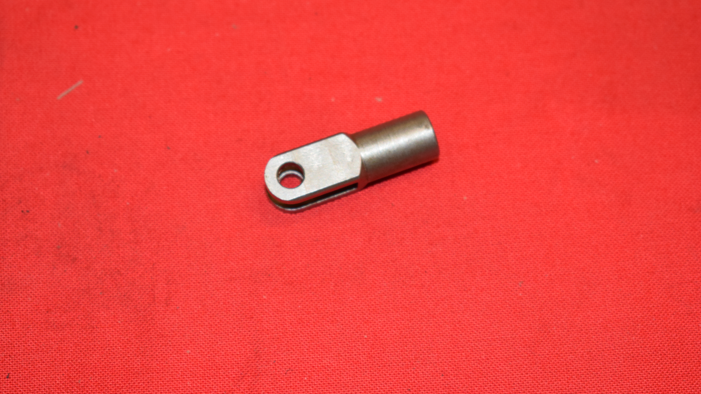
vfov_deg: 14.0
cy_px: 171
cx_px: 350
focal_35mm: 87
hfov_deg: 24.6
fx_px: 1608
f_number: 5.6
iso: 800
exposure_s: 1/100
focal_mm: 55
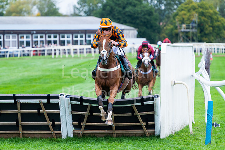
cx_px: 112
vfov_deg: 6.7
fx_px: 1277
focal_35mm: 204
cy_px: 73
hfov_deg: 10.1
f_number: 4
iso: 500
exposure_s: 1/1600
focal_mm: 170
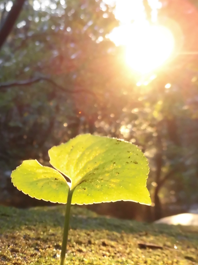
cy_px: 149
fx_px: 351
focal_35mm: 46
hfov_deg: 30.8
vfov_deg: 41.2
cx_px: 40
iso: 250
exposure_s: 1/40
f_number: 3.1
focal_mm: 4.3
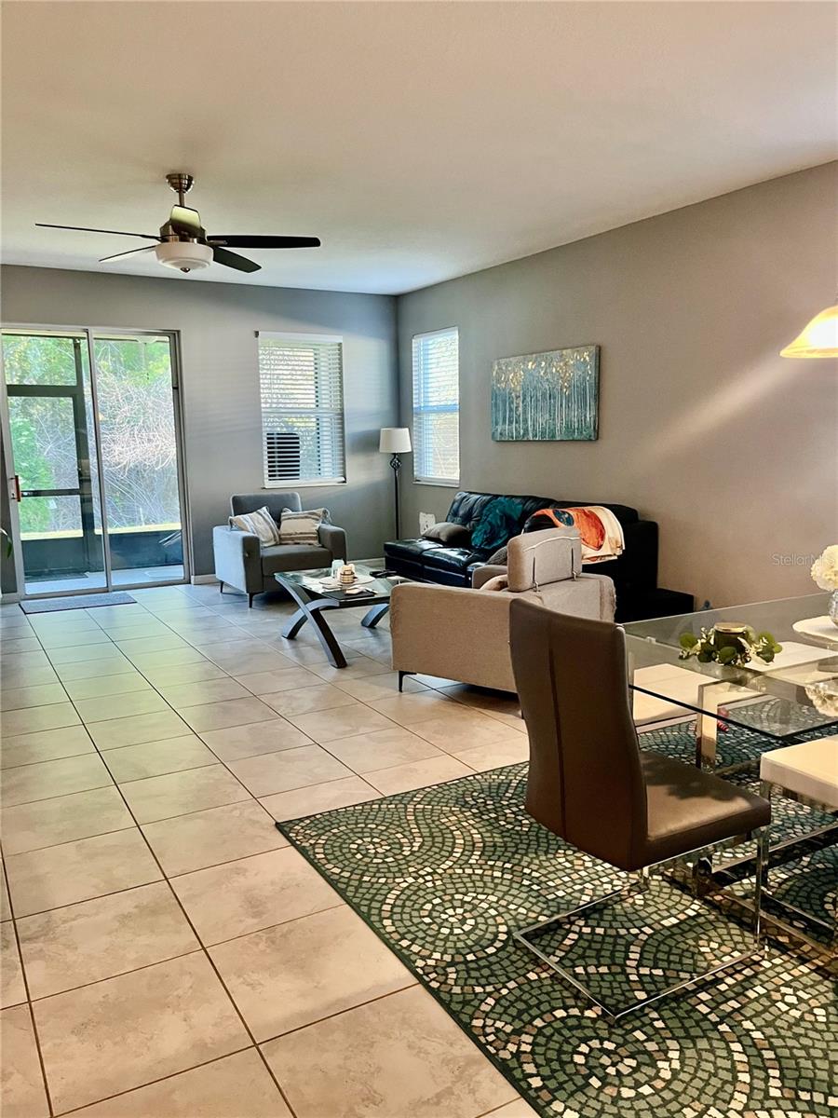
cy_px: 559
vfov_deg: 67.3
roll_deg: +2.0
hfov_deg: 53.1
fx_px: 839
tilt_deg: -10.2
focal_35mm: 26
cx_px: 419
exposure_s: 1/60
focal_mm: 5.1
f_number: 1.6
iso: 250
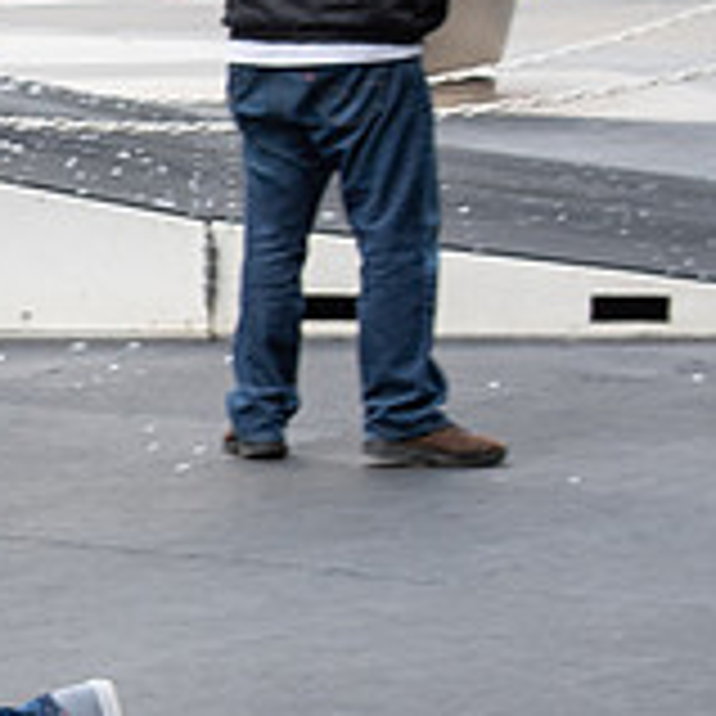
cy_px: 308
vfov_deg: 8.4
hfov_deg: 8.0
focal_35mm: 209
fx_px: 4891
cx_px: -662
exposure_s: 1/160
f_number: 6.3
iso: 400
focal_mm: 50
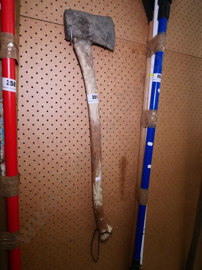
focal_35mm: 20
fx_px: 156
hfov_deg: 66.0
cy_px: 135
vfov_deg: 81.7
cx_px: 101
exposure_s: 1/400
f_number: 4.5
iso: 3200
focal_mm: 10
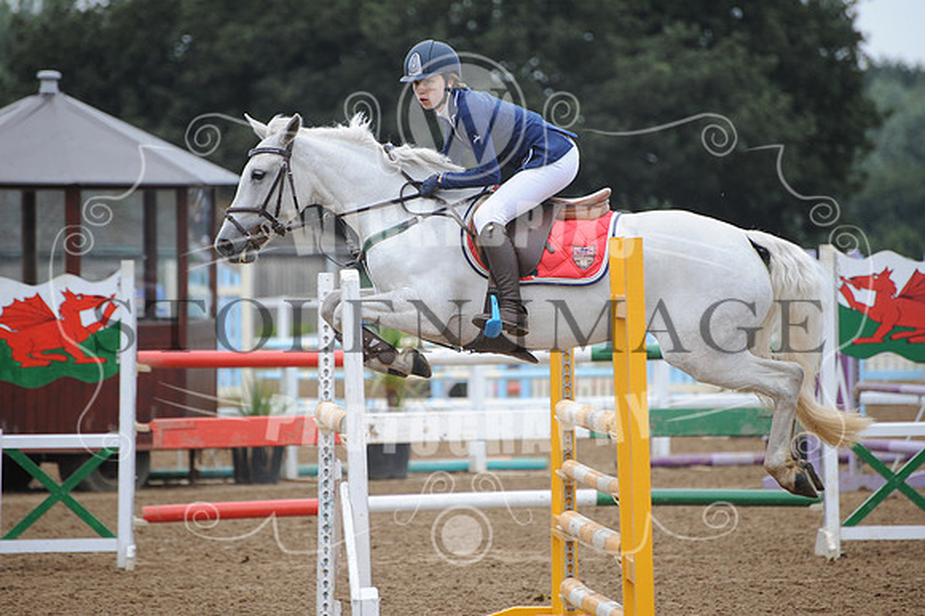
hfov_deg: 6.9
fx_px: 7704
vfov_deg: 4.6
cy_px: 308
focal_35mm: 300
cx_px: 462
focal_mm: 300
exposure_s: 1/1000
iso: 1000
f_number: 5.6
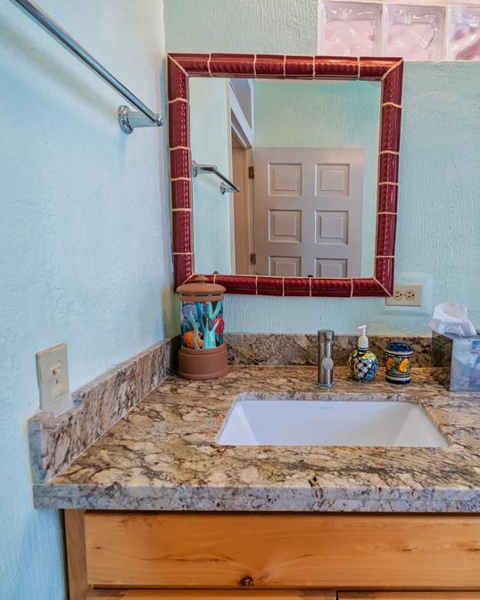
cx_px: 313
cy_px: 302
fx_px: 355
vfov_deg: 80.4
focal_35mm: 20
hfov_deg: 66.5
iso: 400
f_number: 4
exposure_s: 1/90
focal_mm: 14
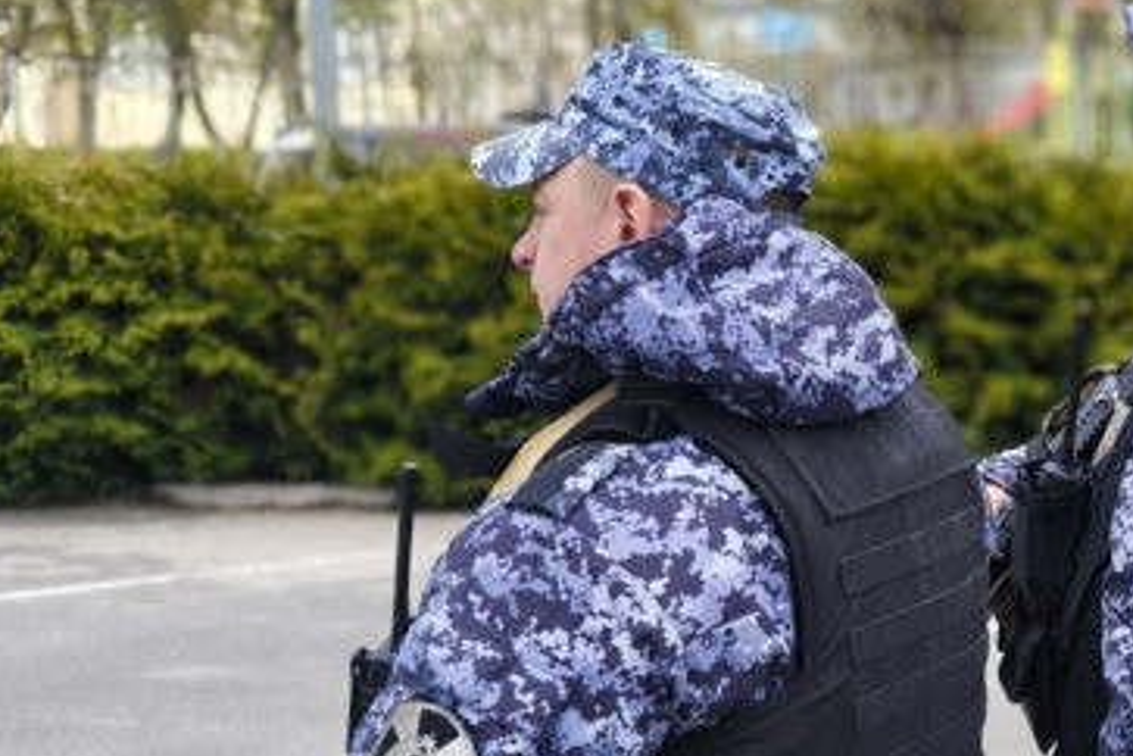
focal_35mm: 97
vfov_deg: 14.1
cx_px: 836
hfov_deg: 20.9
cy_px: 512
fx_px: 3053
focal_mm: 7.1
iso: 500
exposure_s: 1/2007
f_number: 4.5
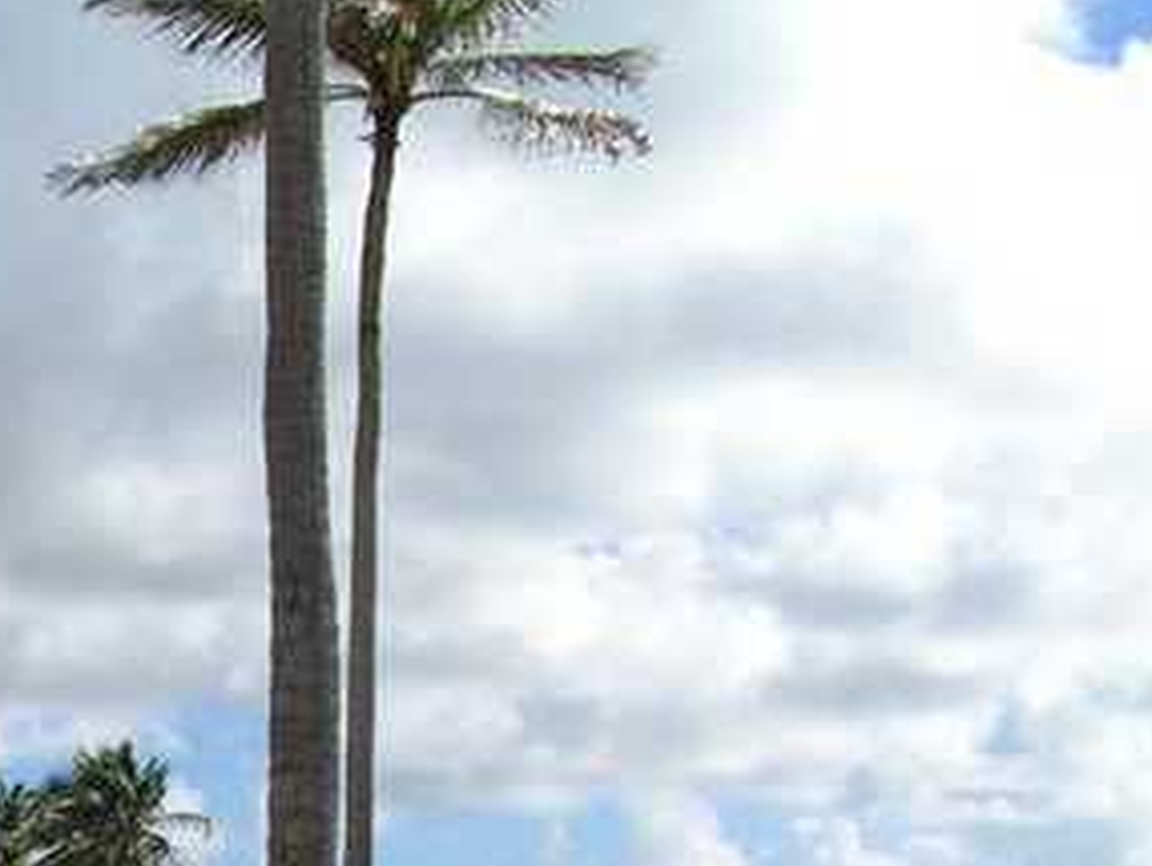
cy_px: 947
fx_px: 2831
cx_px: -56
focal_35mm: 85
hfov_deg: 22.0
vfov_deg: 16.9
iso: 50
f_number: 6.3
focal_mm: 5.8
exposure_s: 1/800
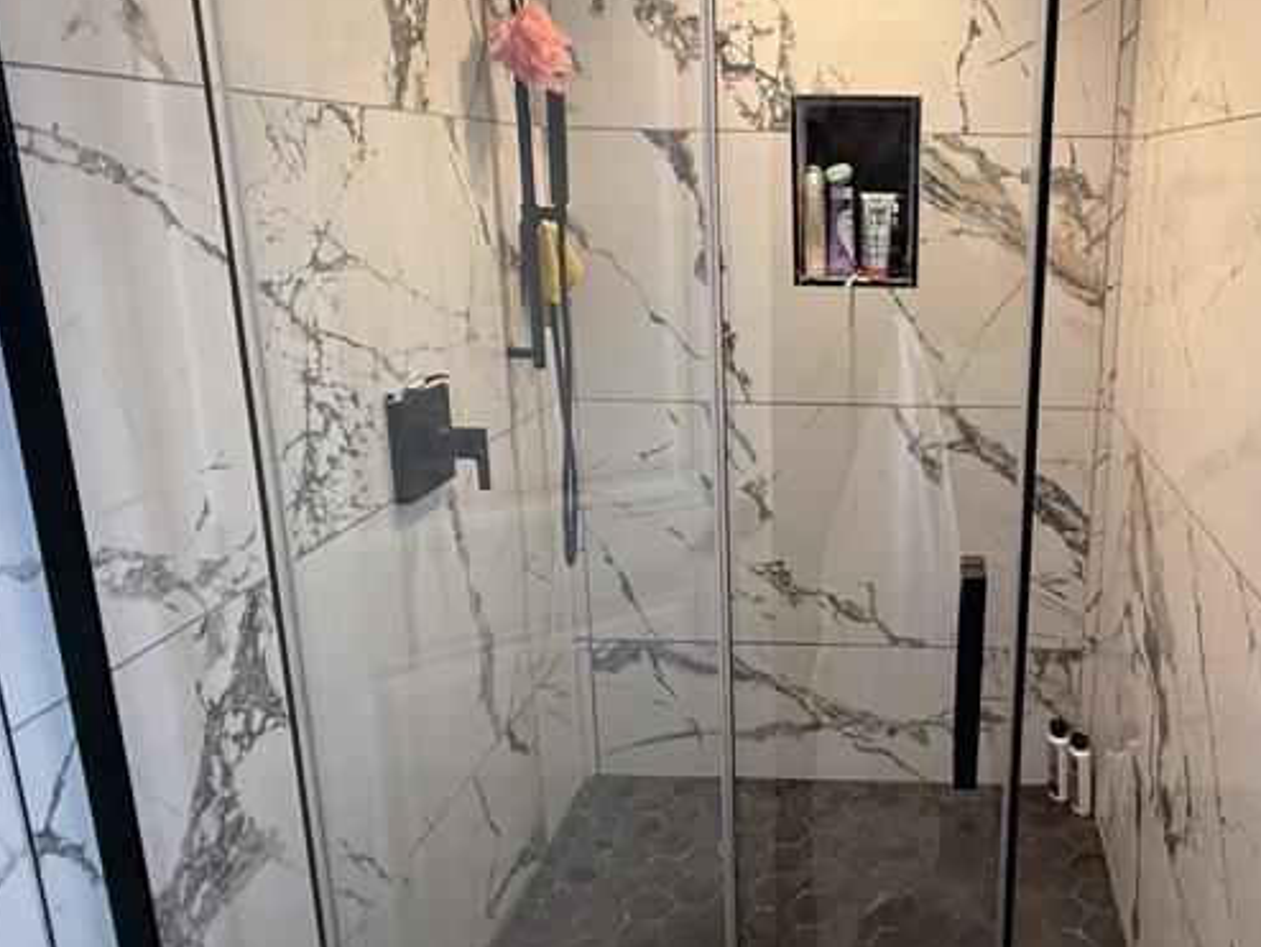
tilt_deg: -12.9
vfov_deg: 48.2
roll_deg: -1.1
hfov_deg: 58.9
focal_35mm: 29
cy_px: 429
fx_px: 1057
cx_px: 919
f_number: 2.2
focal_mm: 2.22
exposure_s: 1/60
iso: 250
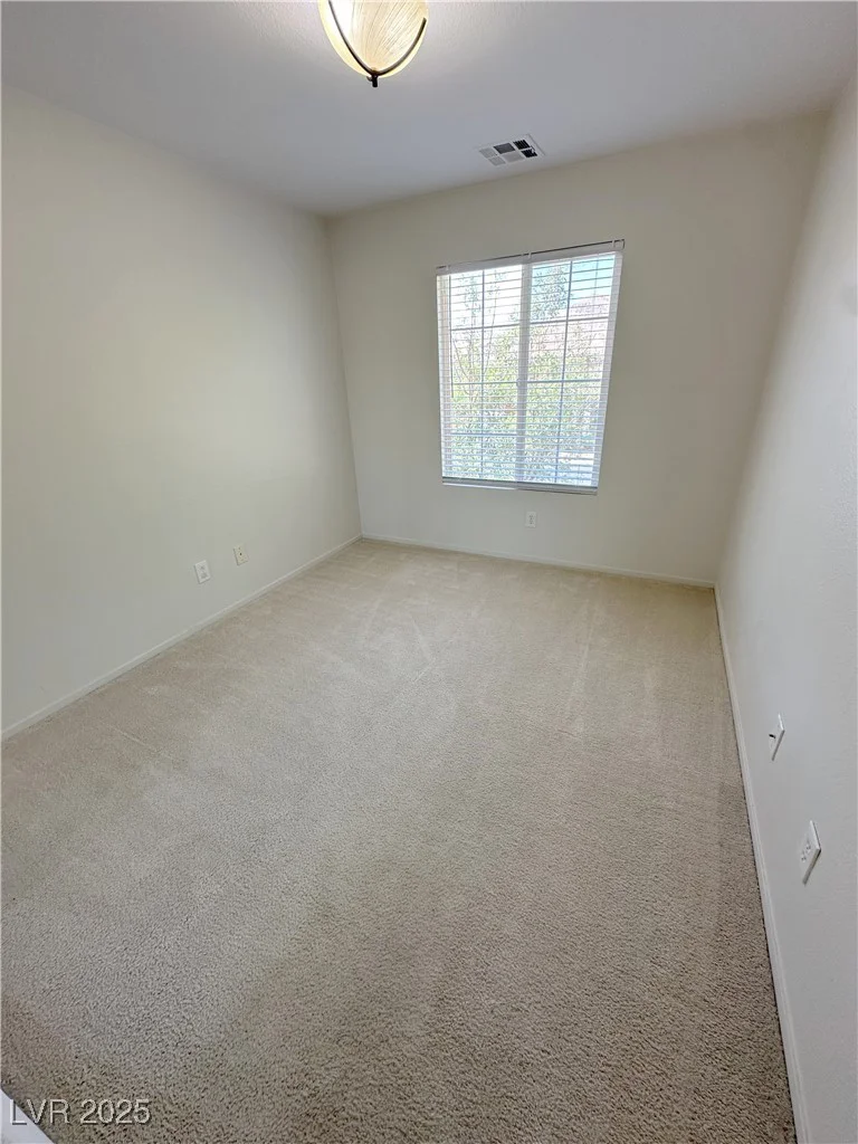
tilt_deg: -23.0
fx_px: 463
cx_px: 429
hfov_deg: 85.7
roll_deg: +1.1
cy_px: 572
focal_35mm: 14
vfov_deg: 102.1
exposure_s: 1/120
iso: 80
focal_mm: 2.22
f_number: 2.2
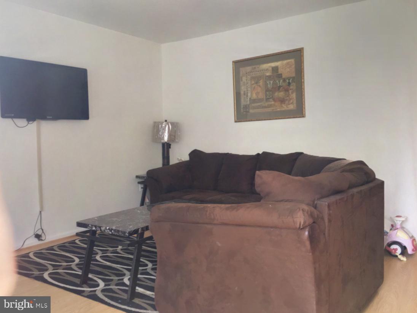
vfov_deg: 48.2
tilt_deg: -2.0
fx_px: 349
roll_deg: -1.3
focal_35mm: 29
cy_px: 156
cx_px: 208
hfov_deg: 61.7
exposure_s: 1/30
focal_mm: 4.15
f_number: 2.2
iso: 64
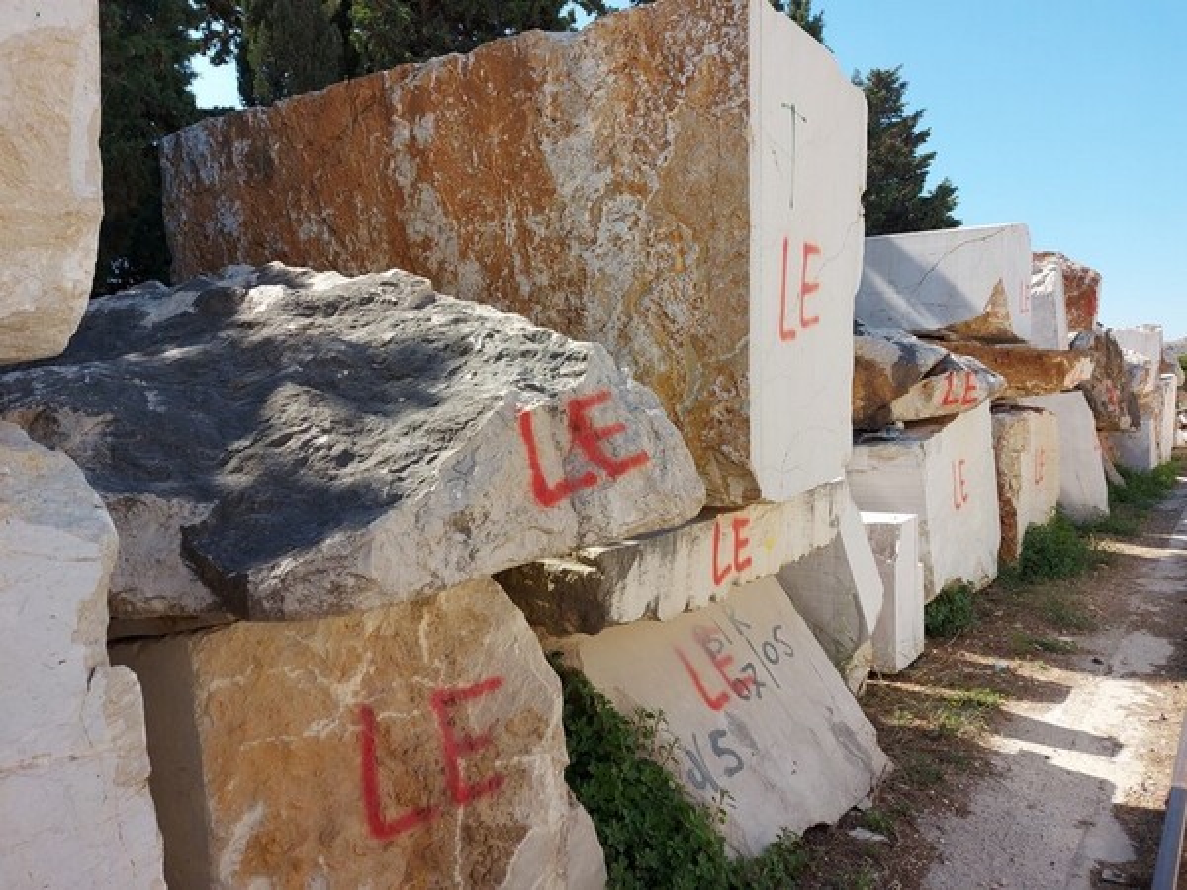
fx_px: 823
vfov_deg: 56.8
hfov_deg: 71.6
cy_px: 445
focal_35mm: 24
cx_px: 594
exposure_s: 1/721
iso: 32
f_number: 1.8
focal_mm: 5.23
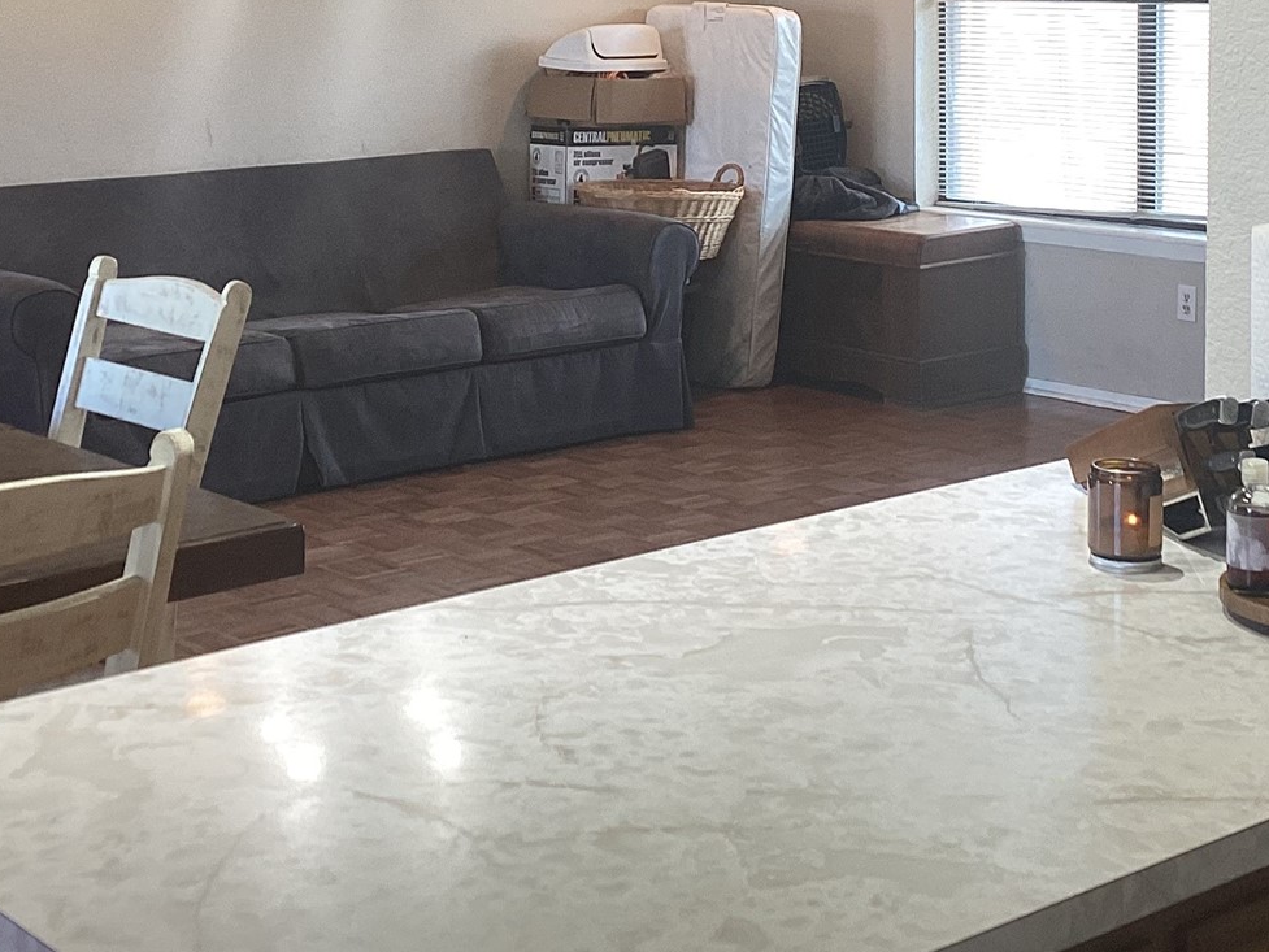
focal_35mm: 65
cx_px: 608
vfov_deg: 22.1
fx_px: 2383
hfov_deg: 29.8
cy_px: 121
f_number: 2.4
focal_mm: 3.3
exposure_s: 1/50
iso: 50
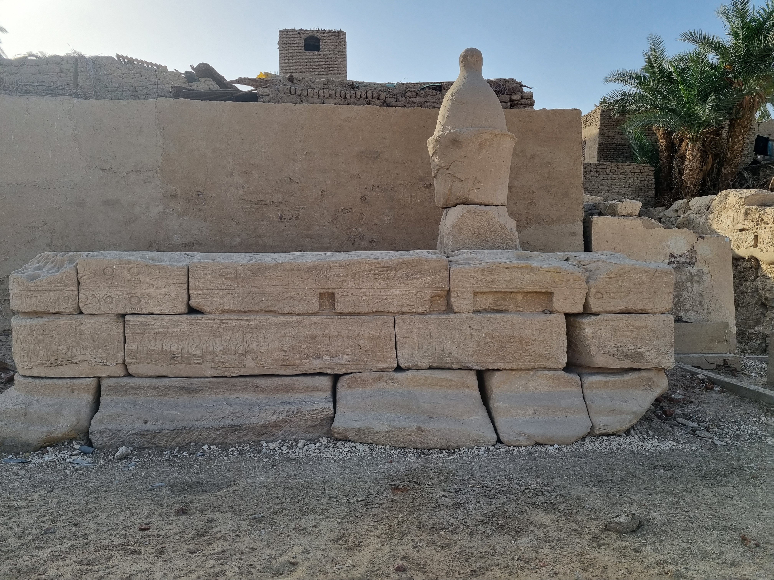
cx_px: 387
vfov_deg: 53.1
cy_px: 290
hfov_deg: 67.3
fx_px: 581
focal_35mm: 26
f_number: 1.8
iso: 50
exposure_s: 1/2704
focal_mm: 5.4
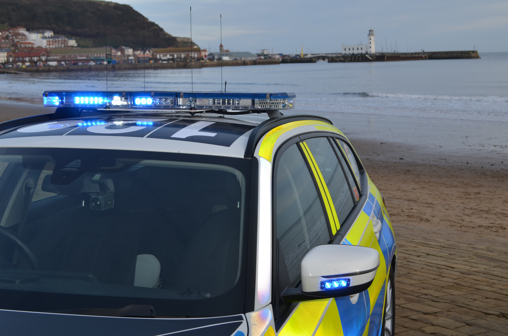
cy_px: 168
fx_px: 739
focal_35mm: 52
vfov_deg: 25.6
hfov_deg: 37.9
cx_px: 254
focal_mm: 35
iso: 100
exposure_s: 1/200
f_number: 7.1
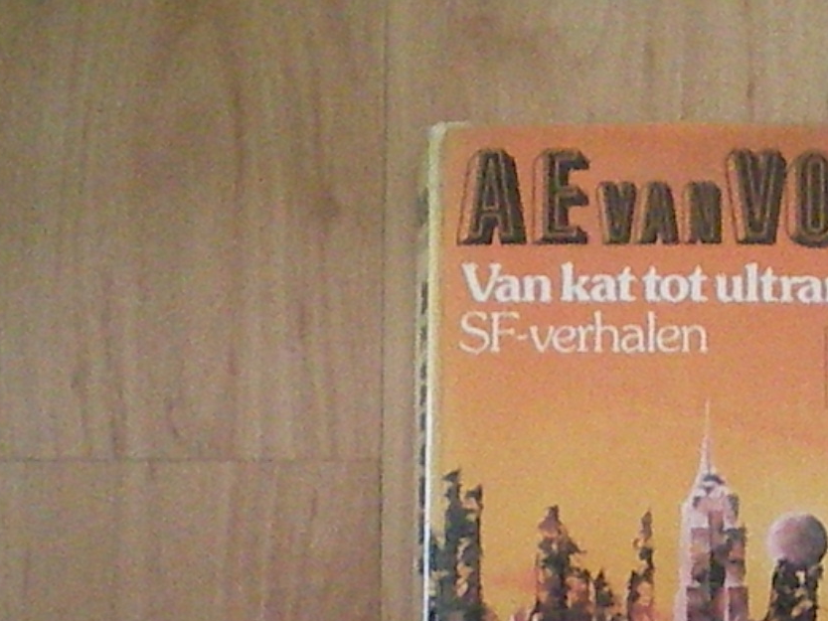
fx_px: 1746
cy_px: 594
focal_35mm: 73
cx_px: 663
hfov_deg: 26.2
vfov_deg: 19.7
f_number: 3.1
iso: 1800
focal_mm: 6.3
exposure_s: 1/85
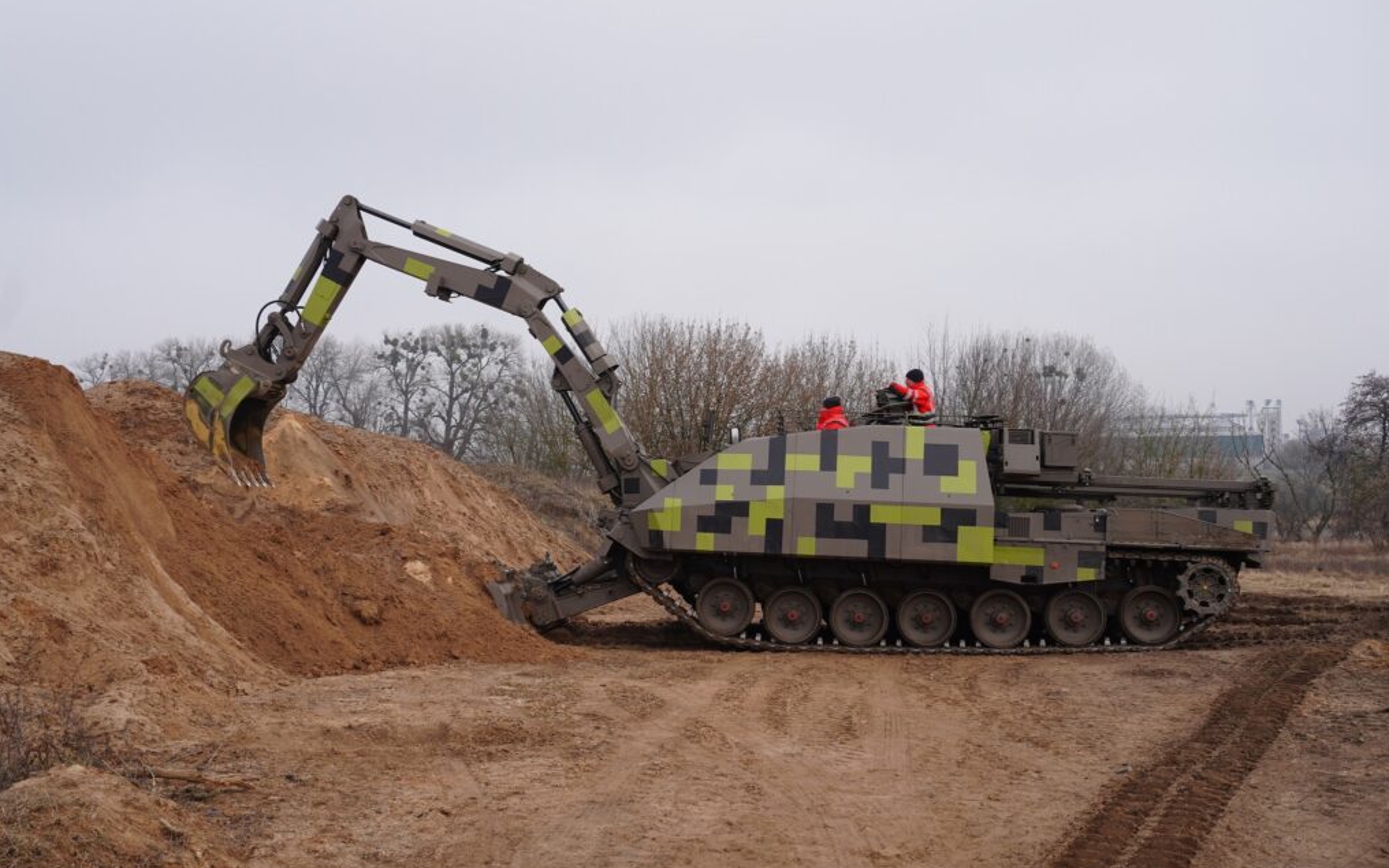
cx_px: 694
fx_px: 1458
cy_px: 429
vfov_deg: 33.2
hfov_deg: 50.9
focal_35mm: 39
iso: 100
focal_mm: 25
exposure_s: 1/125
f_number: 9
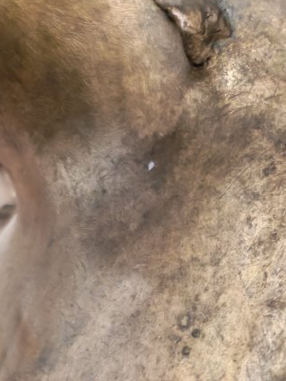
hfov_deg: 18.2
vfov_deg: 22.2
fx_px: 848
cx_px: 341
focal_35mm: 77
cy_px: 519
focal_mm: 6.12
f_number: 1.9
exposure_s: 1/25
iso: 4000
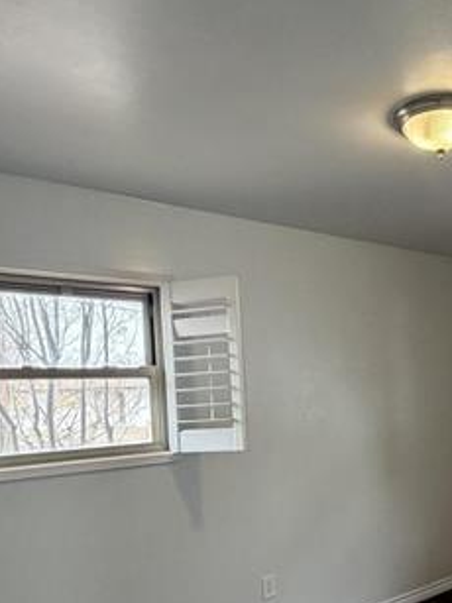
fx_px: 610
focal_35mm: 35
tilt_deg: +0.0
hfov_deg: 37.4
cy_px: 407
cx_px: 424
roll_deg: +3.3
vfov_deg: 51.6
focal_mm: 2.22
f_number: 2.2
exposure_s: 1/60
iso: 200
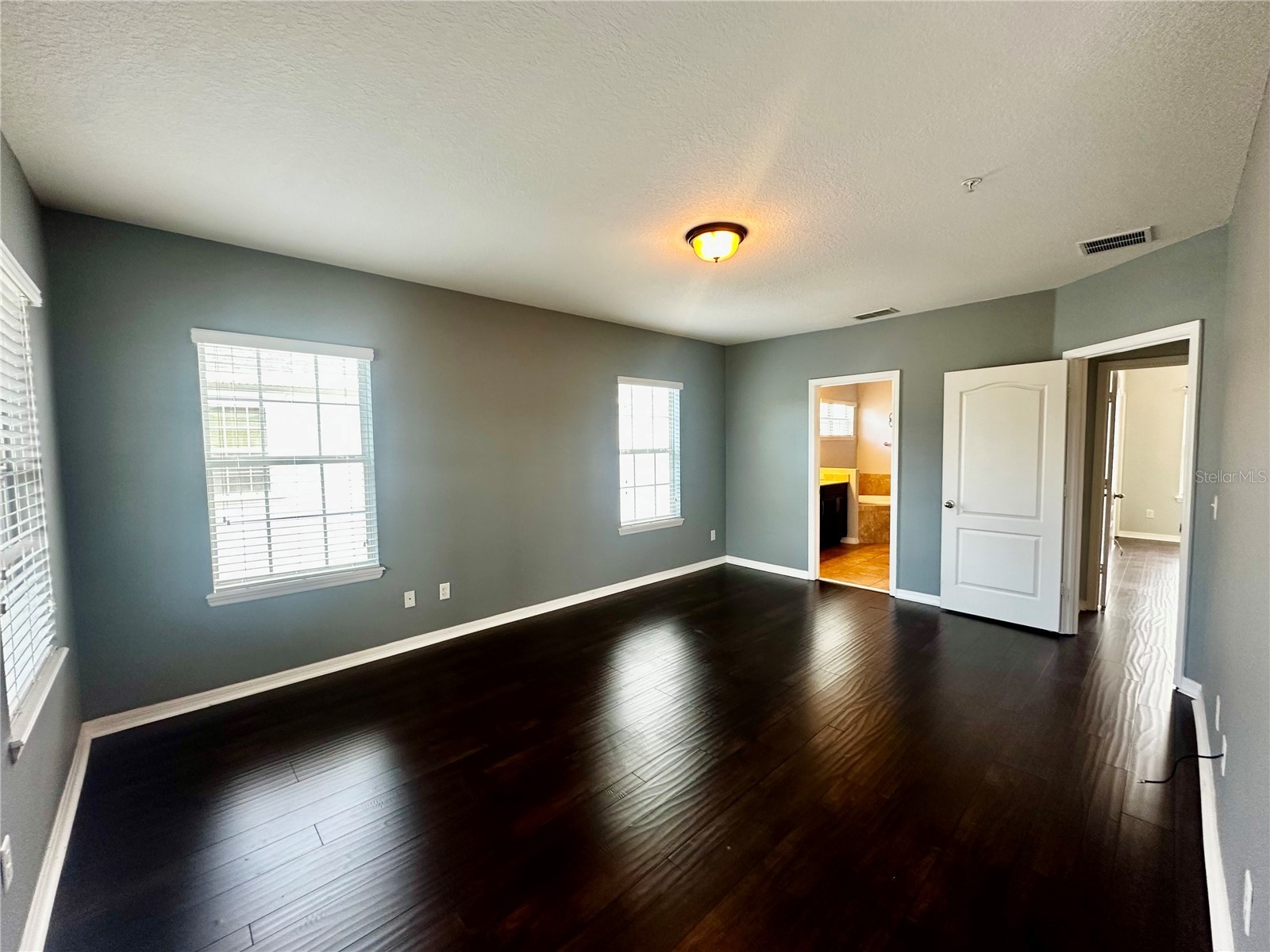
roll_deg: +0.9
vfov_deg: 85.7
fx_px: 514
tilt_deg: -3.4
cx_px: 635
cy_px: 476
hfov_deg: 102.1
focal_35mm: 14
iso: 160
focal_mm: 2.22
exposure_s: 1/60
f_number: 2.2
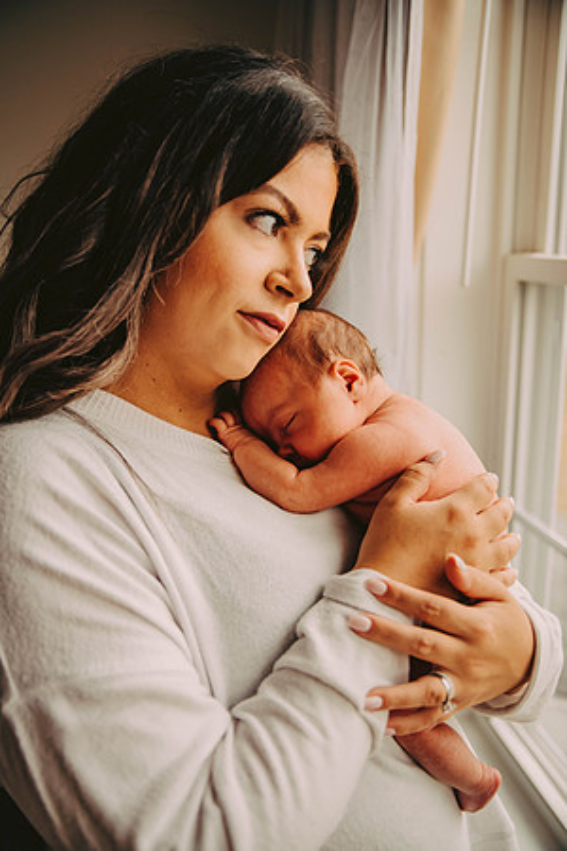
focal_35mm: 34
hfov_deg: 38.9
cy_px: 426
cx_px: 284
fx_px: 803
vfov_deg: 55.8
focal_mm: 34
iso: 800
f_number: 2.8
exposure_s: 1/160
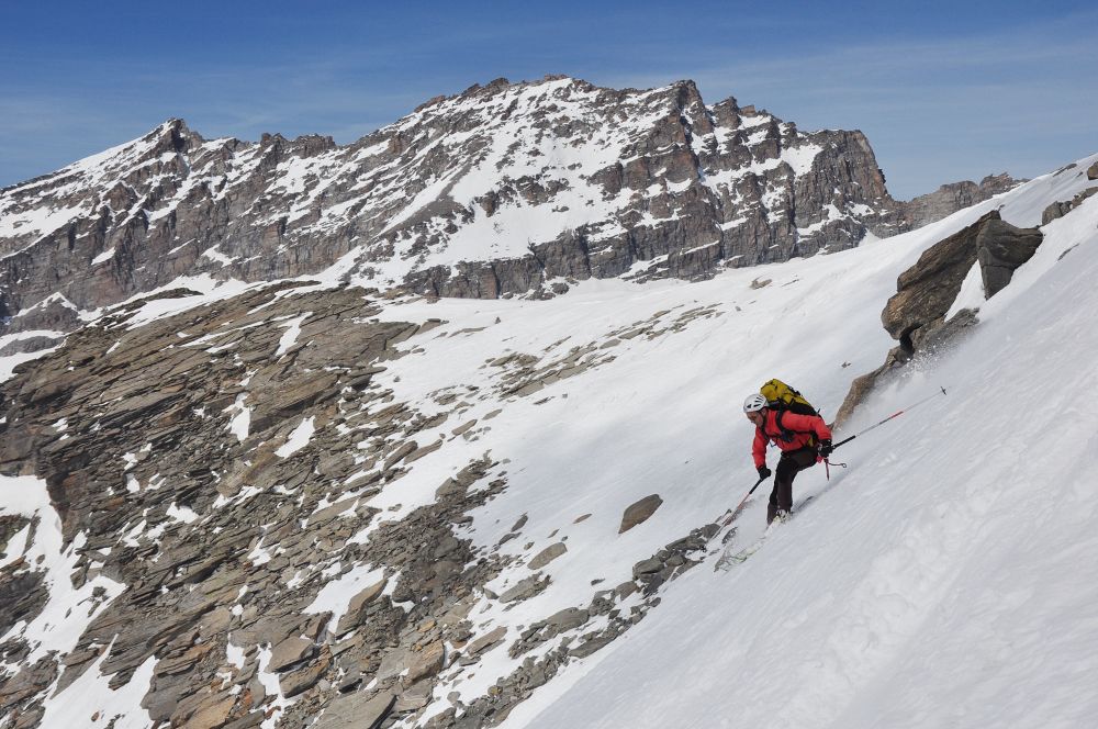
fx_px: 1553
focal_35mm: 51
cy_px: 364
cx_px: 549
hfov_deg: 38.9
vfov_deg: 26.4
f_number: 14
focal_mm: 34
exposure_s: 1/800
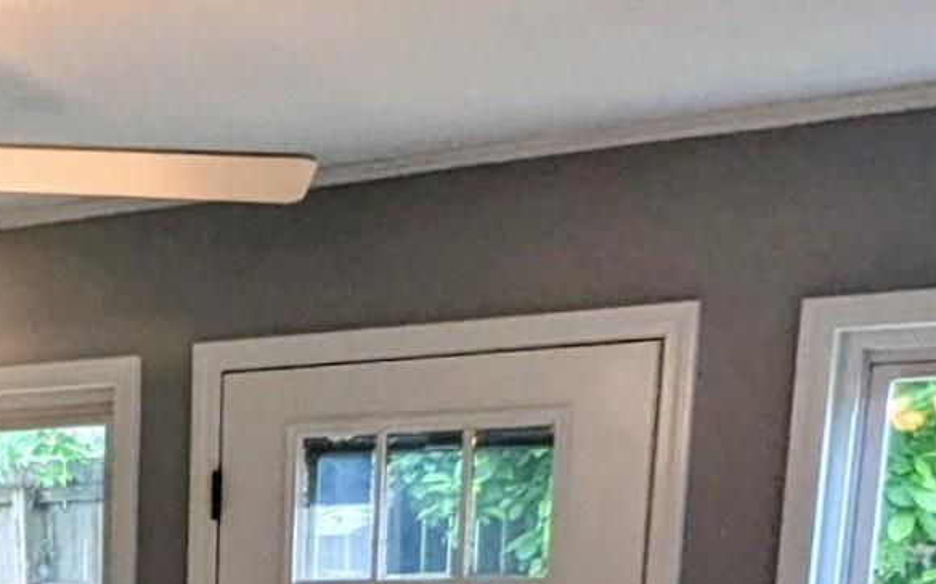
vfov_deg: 15.9
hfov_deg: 24.9
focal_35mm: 72
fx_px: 1836
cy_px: 988
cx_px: -273
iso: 169
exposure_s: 1/120
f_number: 2.2
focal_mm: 2.35
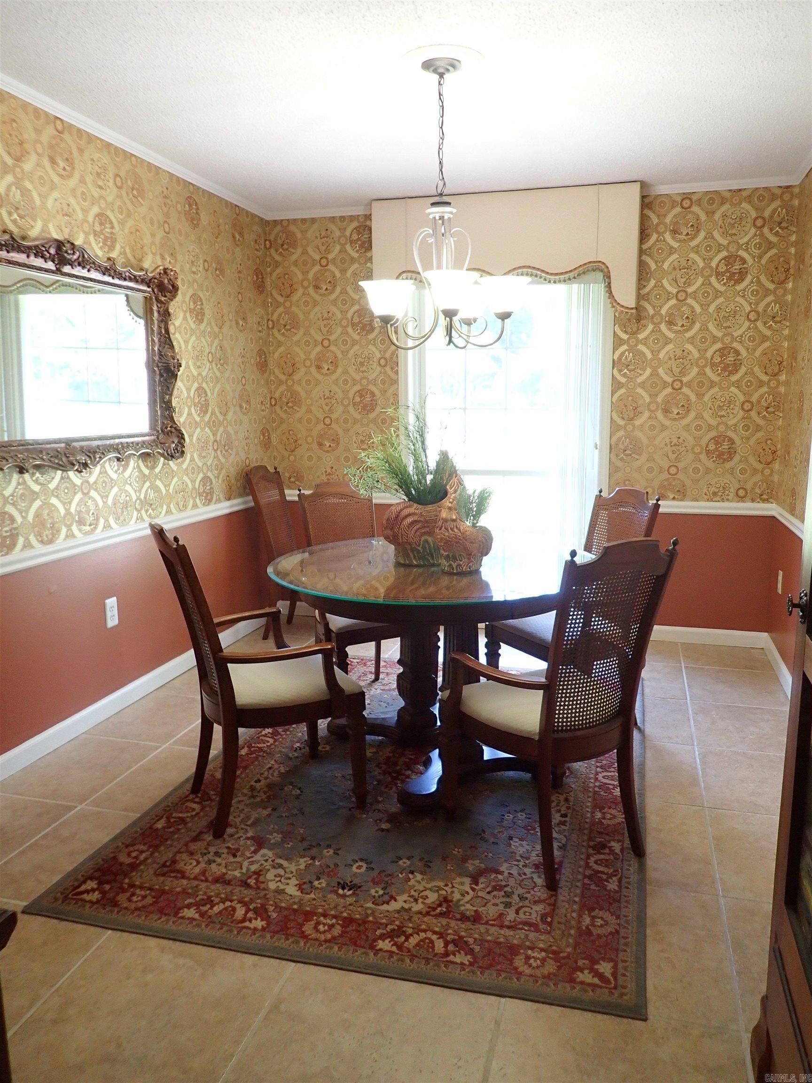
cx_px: 406
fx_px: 782
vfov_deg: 69.4
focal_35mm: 25
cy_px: 542
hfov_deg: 54.9
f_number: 2
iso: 200
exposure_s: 1/50
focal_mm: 4.5
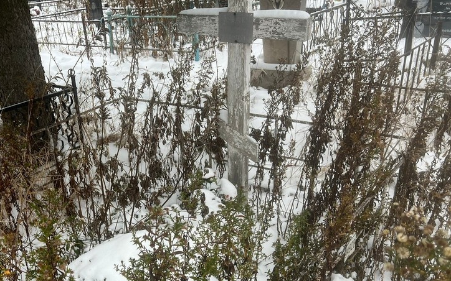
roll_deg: +6.5
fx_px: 479
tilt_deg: -23.3
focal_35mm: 39
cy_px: 205
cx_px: 157
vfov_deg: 32.2
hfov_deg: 49.7
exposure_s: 1/427
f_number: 1.5
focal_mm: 5.7
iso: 50
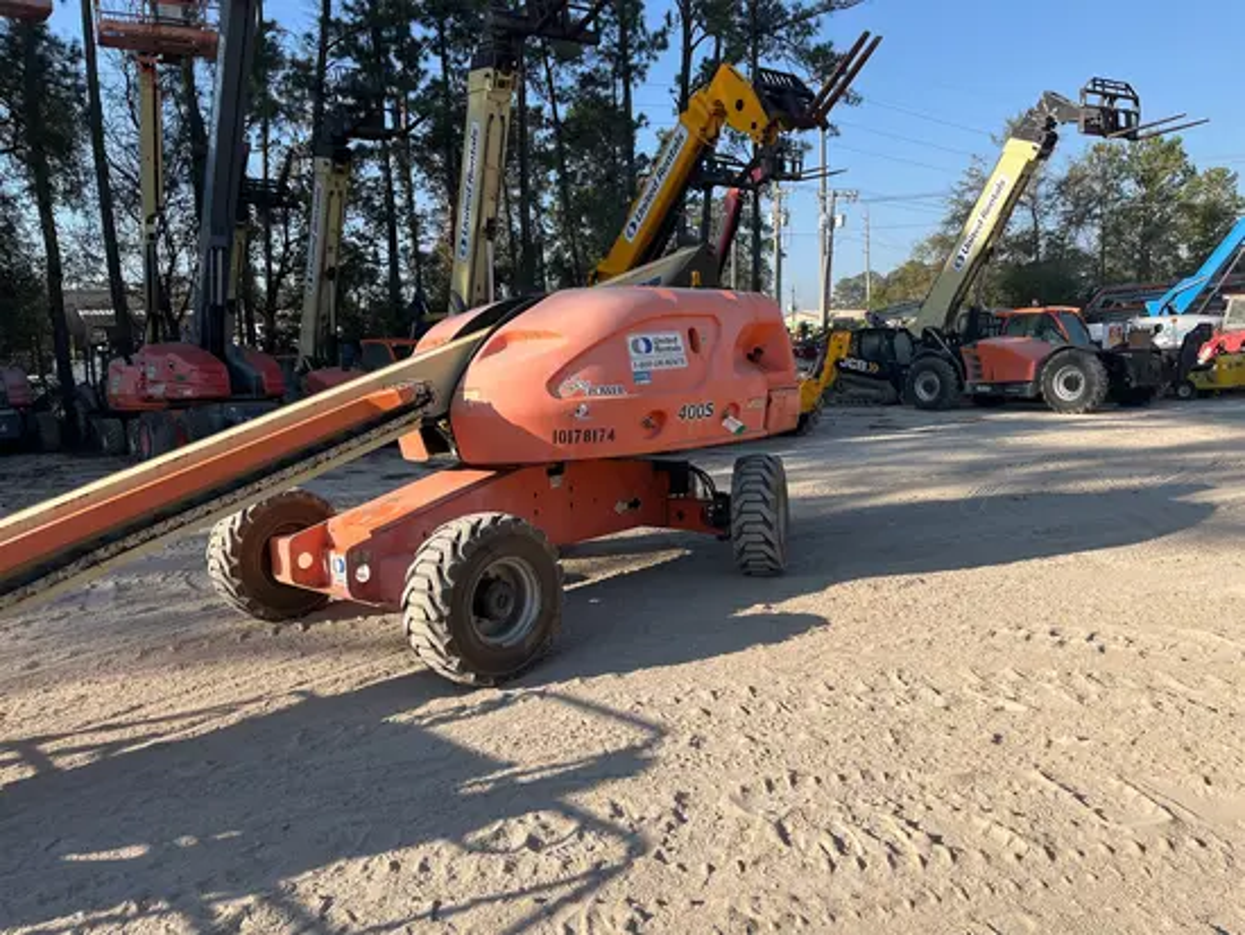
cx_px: 622
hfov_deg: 67.3
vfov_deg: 53.1
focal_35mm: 26
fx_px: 936
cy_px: 468
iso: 50
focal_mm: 5.1
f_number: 1.6
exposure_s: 1/2062
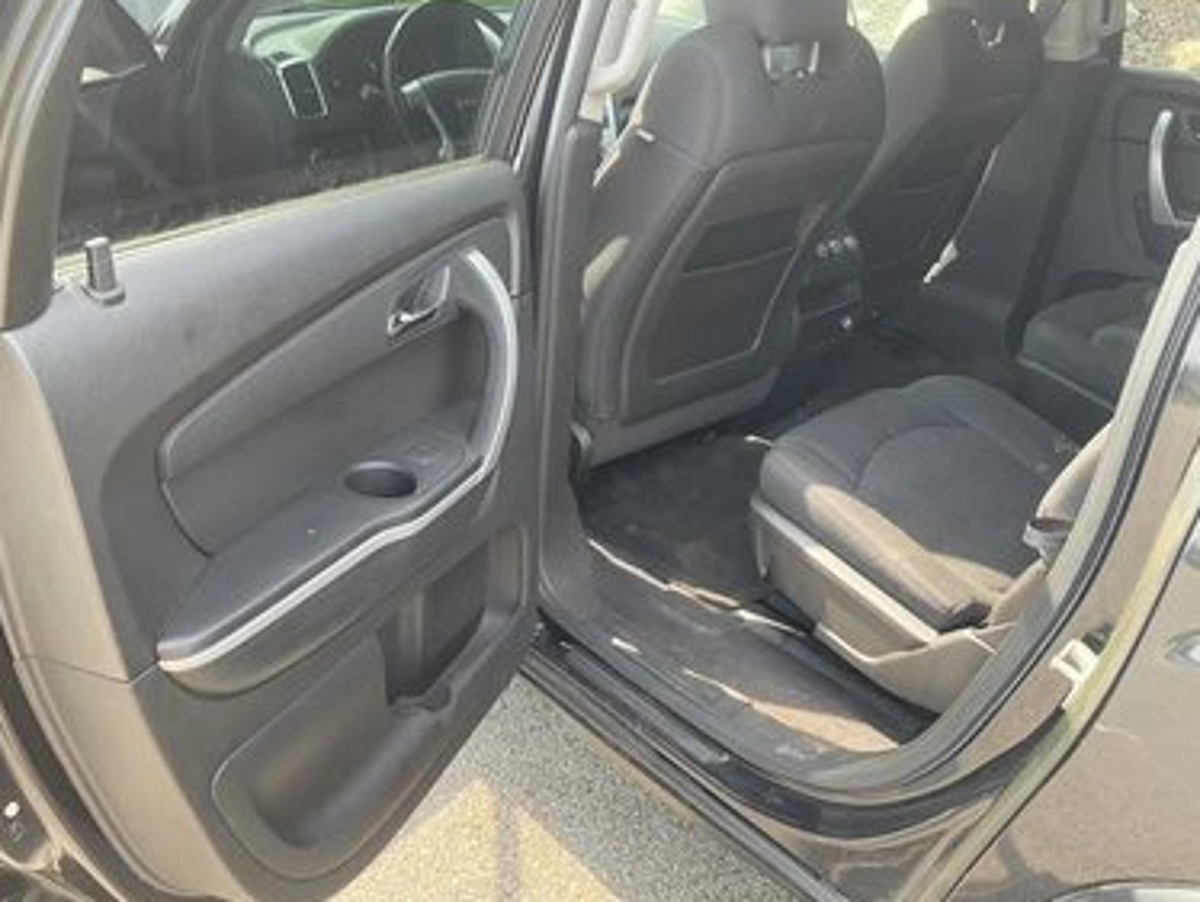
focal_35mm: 31
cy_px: 446
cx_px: 565
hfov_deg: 58.3
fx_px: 1075
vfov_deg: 45.5
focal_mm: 3
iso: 32
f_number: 1.8
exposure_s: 1/128
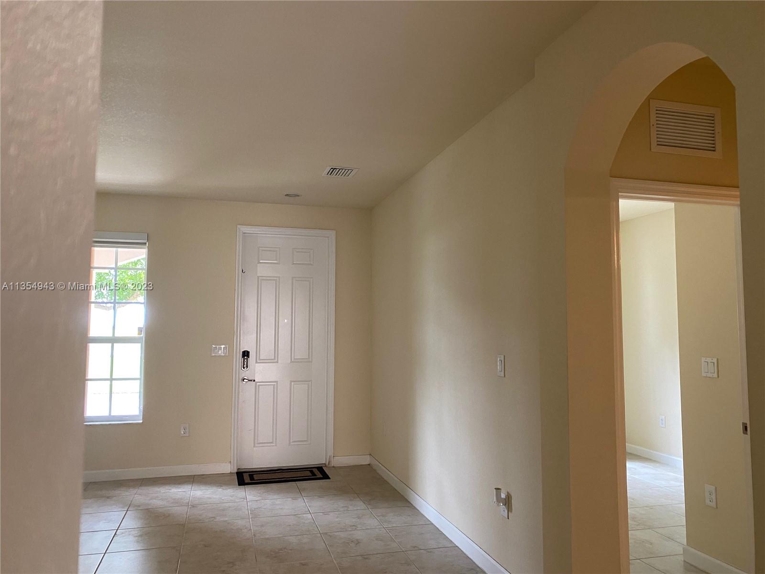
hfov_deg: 67.3
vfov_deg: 53.1
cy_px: 287
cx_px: 382
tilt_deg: +4.2
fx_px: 575
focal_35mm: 26
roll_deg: -0.2
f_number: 1.8
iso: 250
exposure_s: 1/60
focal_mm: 4.25
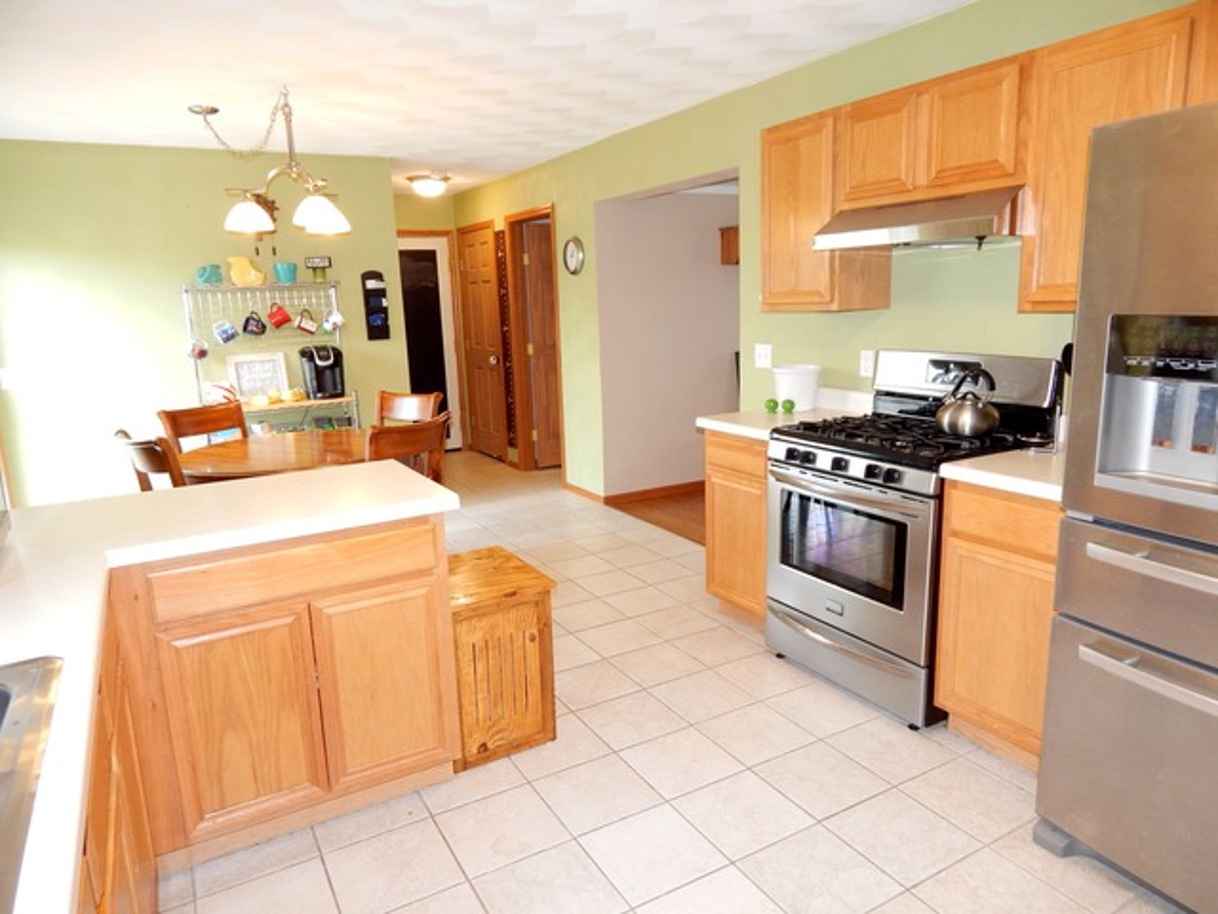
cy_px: 457
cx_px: 609
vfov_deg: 61.1
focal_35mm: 22
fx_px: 774
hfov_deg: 76.4
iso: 220
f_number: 3
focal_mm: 4
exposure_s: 1/30
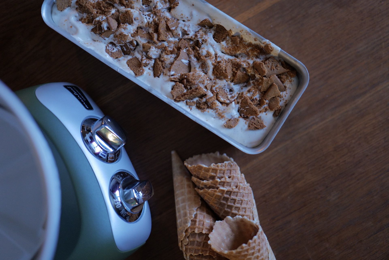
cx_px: 194
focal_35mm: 50
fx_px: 540
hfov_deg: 39.6
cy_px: 130
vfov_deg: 27.0
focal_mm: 50
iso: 3200
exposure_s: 1/100
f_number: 1.8
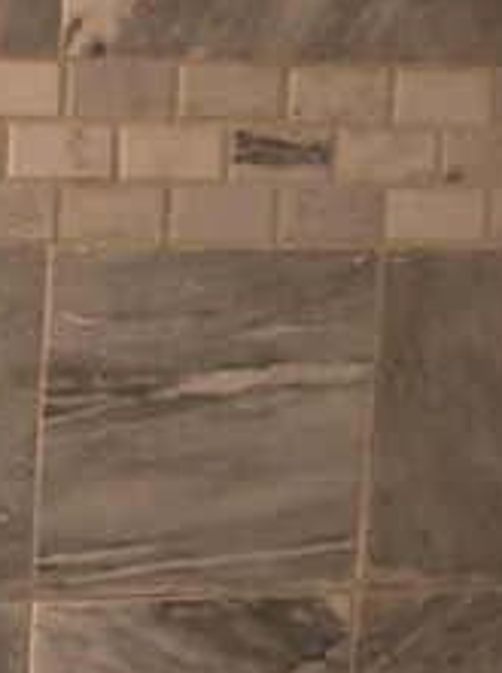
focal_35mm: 130
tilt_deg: -11.1
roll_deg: -3.6
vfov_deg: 15.1
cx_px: -186
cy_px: 554
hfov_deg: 11.0
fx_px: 2521
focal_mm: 3.99
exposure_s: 1/20
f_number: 1.8
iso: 40
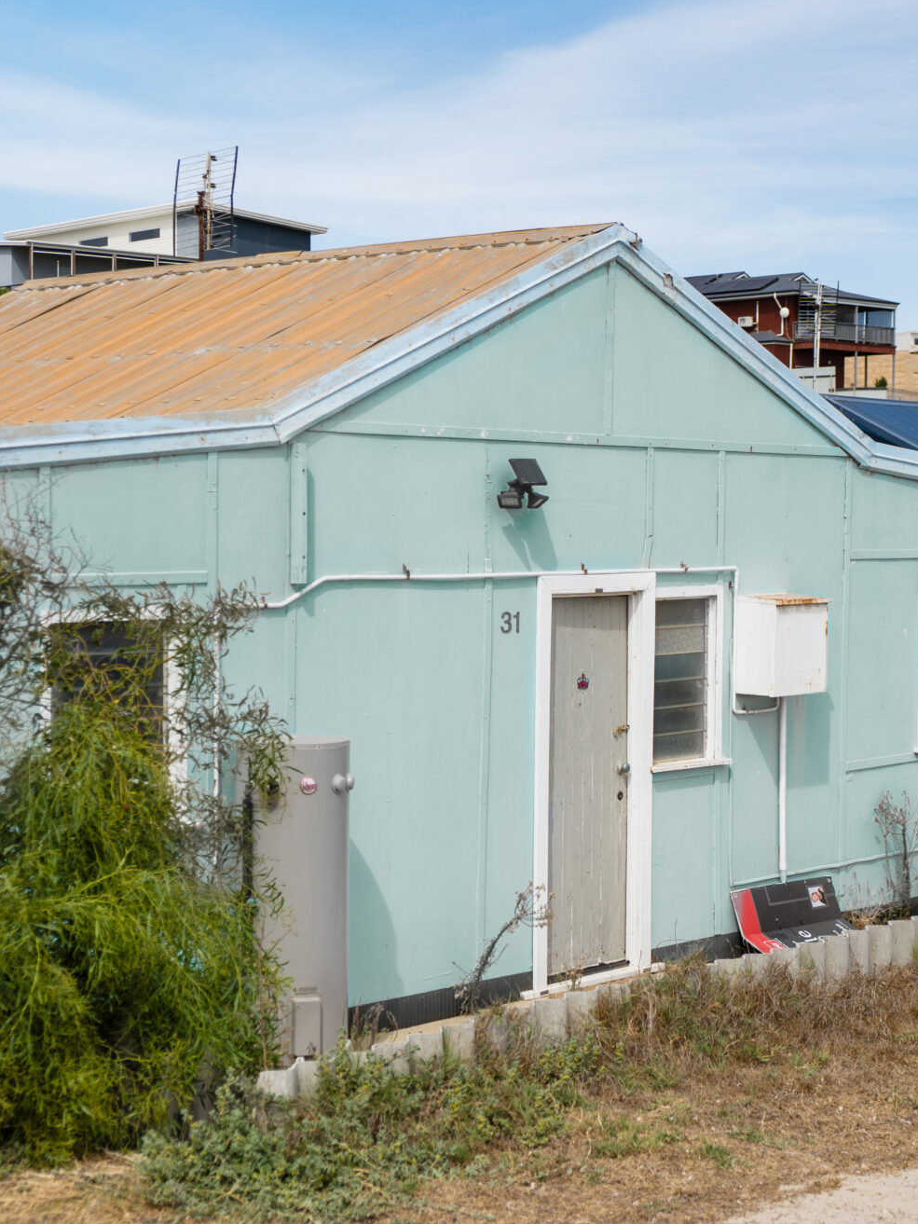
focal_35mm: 60
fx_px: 2121
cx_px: 342
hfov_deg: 24.4
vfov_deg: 32.2
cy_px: 569
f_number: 3.2
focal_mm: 32
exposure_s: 1/2500
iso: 200
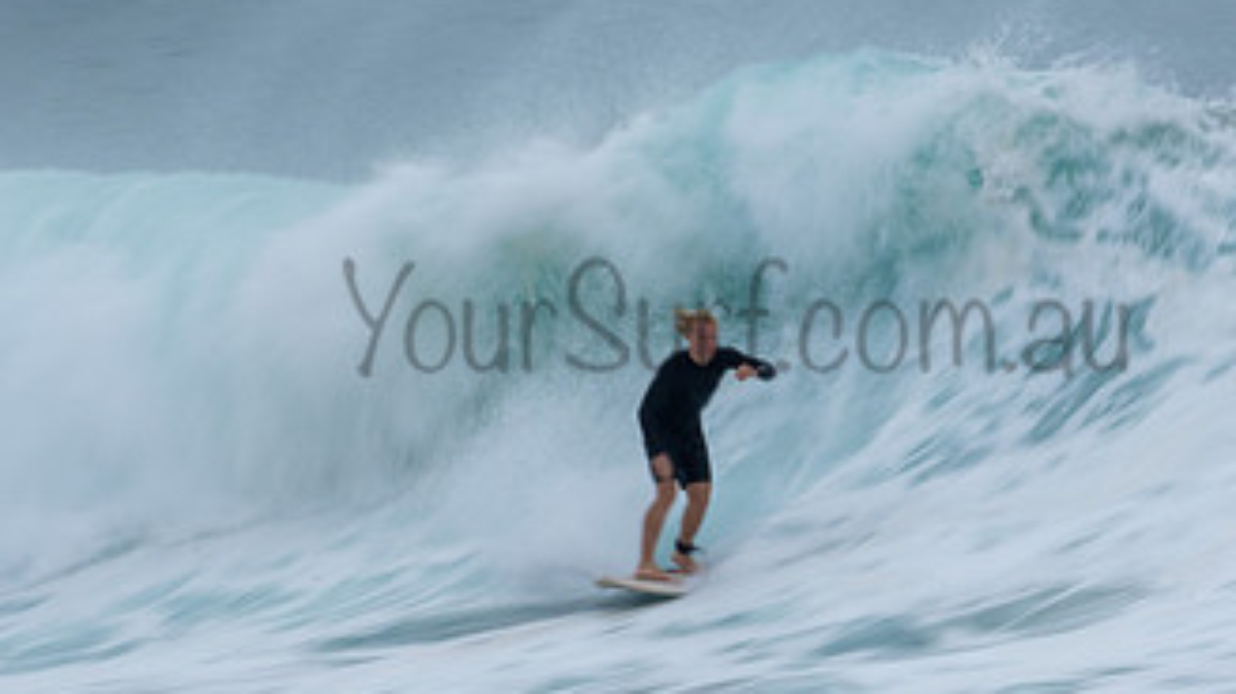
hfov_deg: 1.6
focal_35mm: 1391
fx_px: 45559
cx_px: 731
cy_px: 285
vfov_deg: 0.9
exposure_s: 1/25
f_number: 29
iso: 100
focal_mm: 500
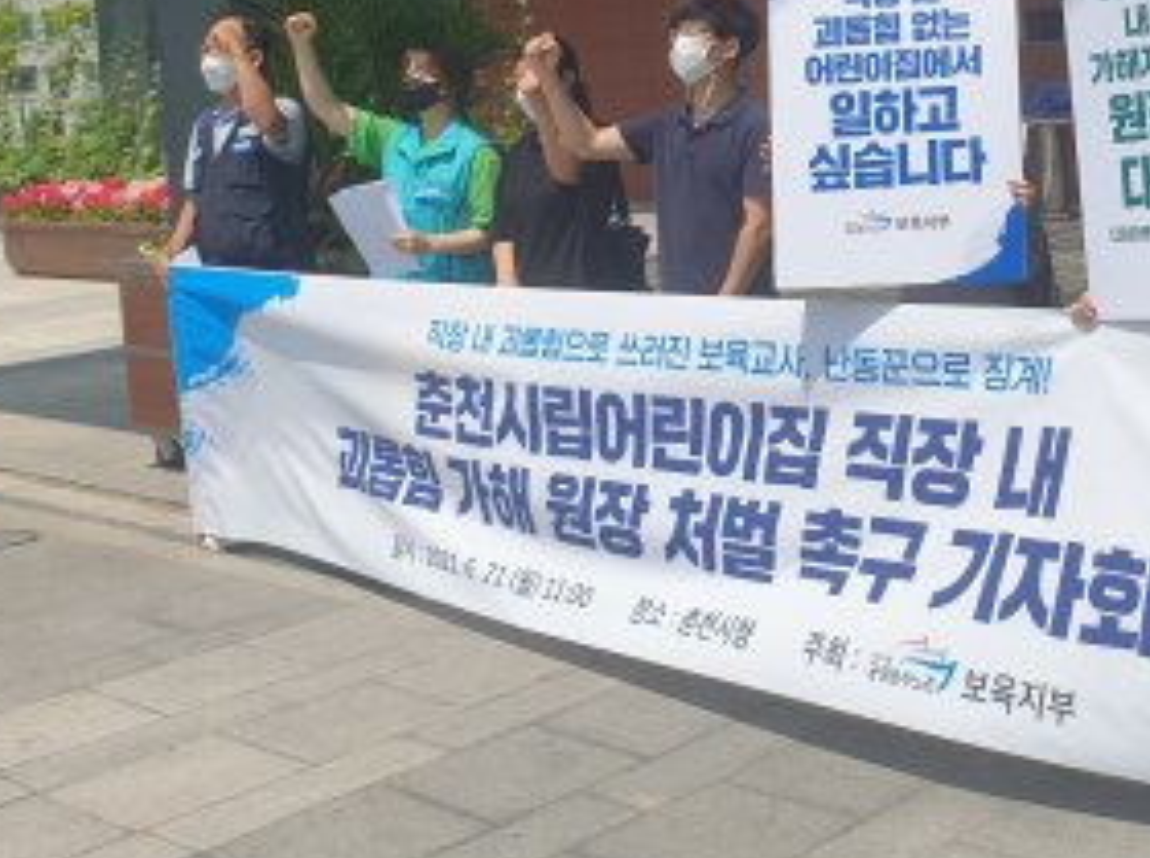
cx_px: 978
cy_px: 187
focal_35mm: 53
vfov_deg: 27.0
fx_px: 1758
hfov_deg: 34.7
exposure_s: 1/2331
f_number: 2.4
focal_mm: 4.3
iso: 50
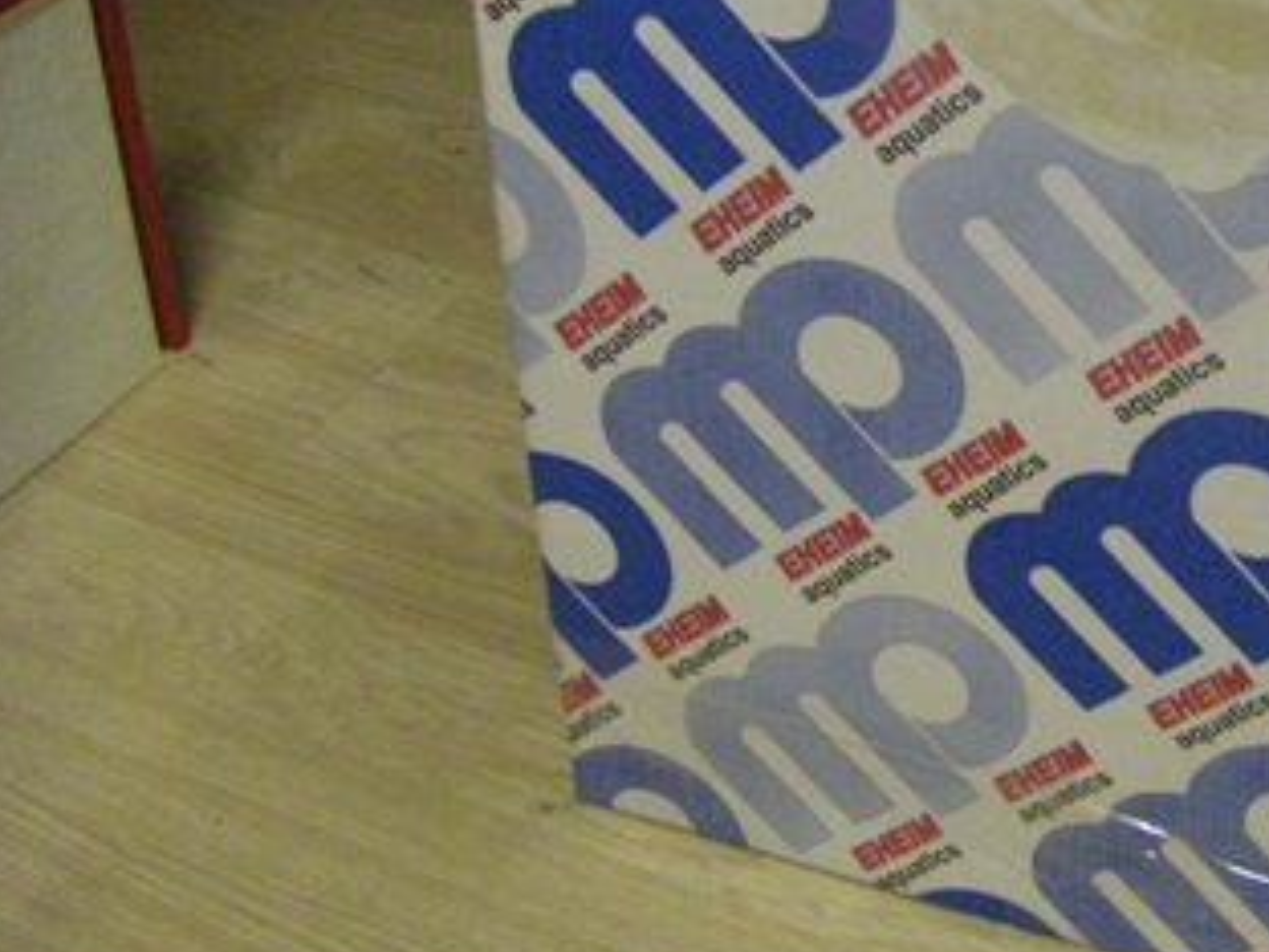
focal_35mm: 78
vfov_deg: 18.7
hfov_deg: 24.1
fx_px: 2859
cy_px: 159
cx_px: 1204
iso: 800
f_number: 3.5
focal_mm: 6.3
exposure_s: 1/40
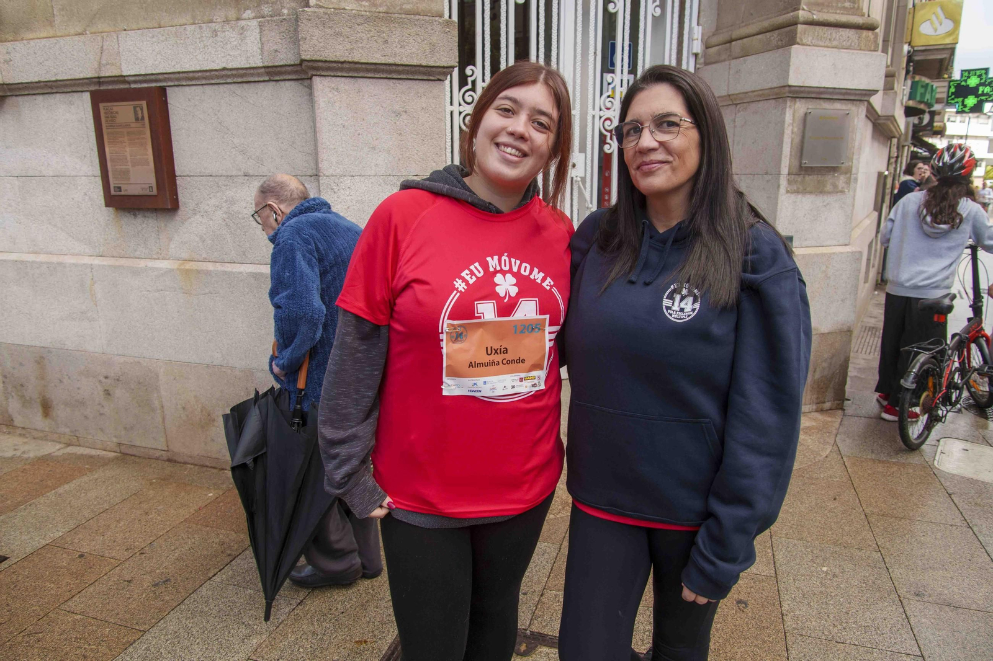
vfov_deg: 53.1
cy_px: 330
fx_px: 662
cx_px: 496
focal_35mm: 24
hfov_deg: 73.8
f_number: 3.5
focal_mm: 16
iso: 125
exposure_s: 1/400
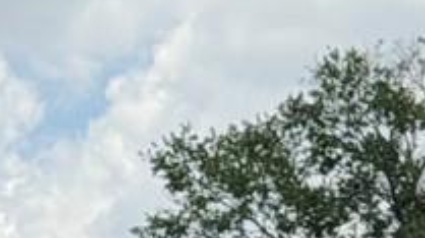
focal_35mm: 401
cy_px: 679
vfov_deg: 3.0
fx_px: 4514
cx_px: -854
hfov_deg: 5.1
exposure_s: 1/6024
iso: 64
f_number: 1.78
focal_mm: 6.76
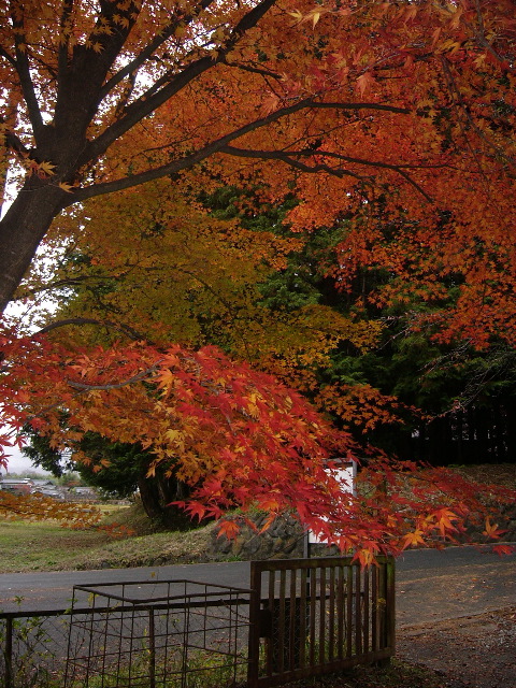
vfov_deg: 52.6
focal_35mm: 35
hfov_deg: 40.7
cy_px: 344
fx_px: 696
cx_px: 258
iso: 100
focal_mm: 5.8
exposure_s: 1/60
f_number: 2.8
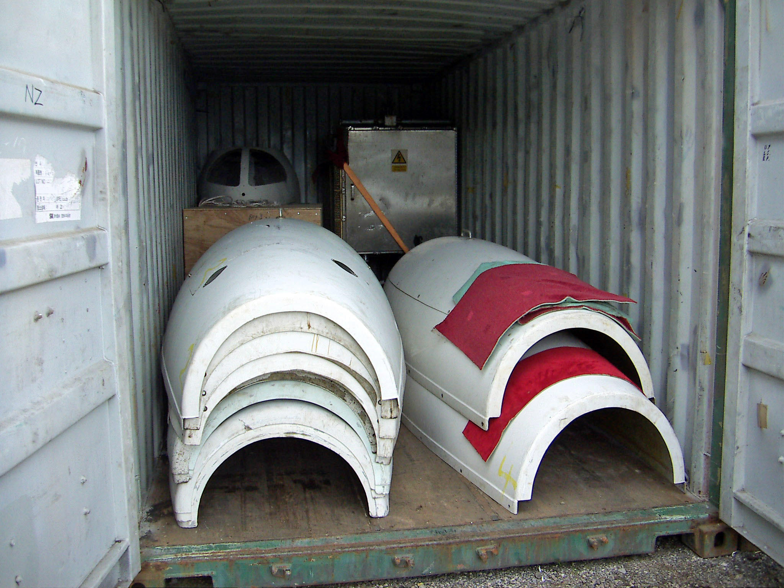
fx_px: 815
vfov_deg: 39.7
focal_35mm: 36
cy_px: 294
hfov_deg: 51.4
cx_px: 392
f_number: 2.8
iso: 50
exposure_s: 1/200
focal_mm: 4.7
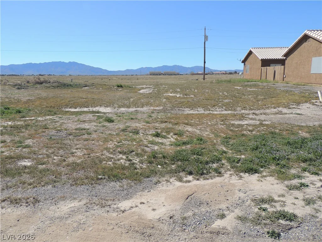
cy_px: 121
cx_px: 161
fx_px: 223
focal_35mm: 24
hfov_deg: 71.6
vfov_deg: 56.8
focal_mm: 4.3
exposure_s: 1/1250
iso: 100
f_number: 3.3
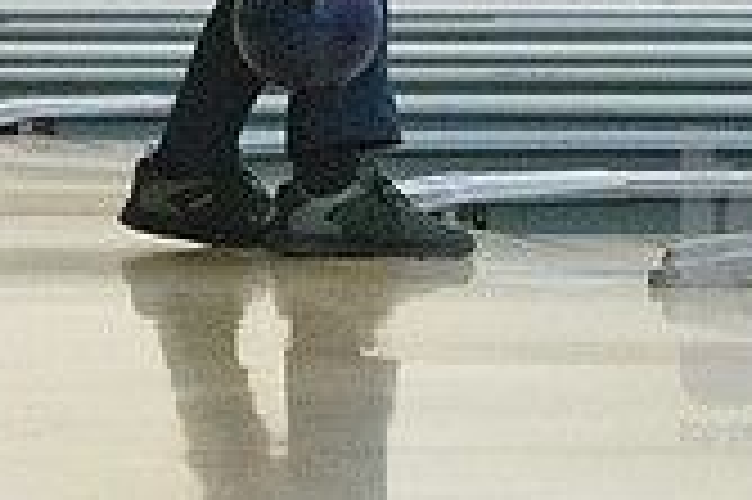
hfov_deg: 5.1
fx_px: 8410
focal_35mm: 403
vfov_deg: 3.4
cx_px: 180
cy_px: -345
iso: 10000
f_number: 4
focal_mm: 116
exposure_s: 1/1000
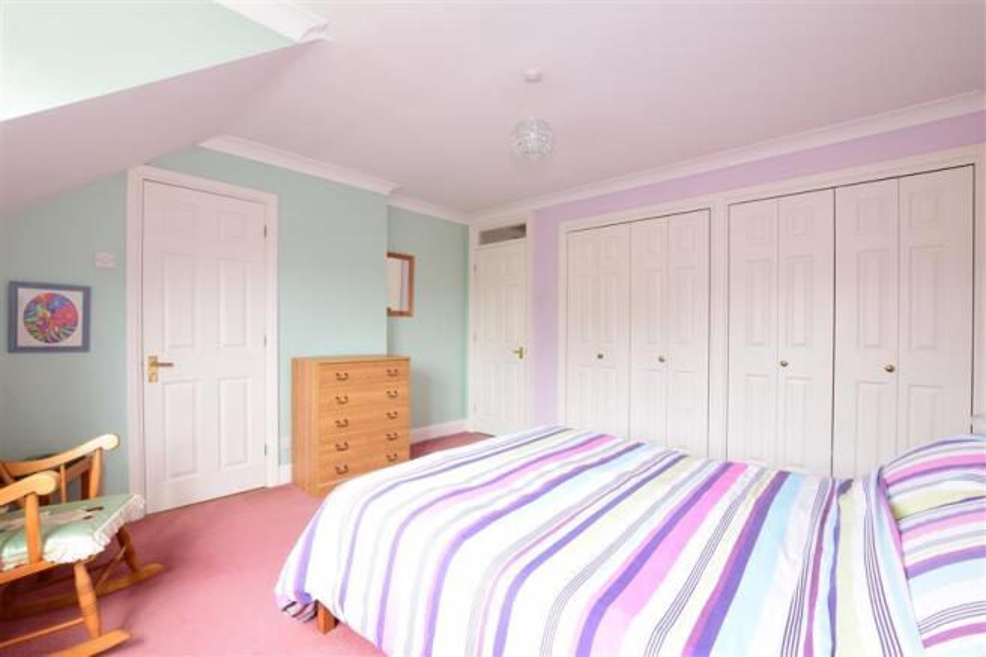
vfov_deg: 77.3
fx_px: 411
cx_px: 493
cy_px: 328
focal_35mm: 15
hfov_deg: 100.4
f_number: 22
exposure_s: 1/1.6
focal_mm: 10
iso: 250
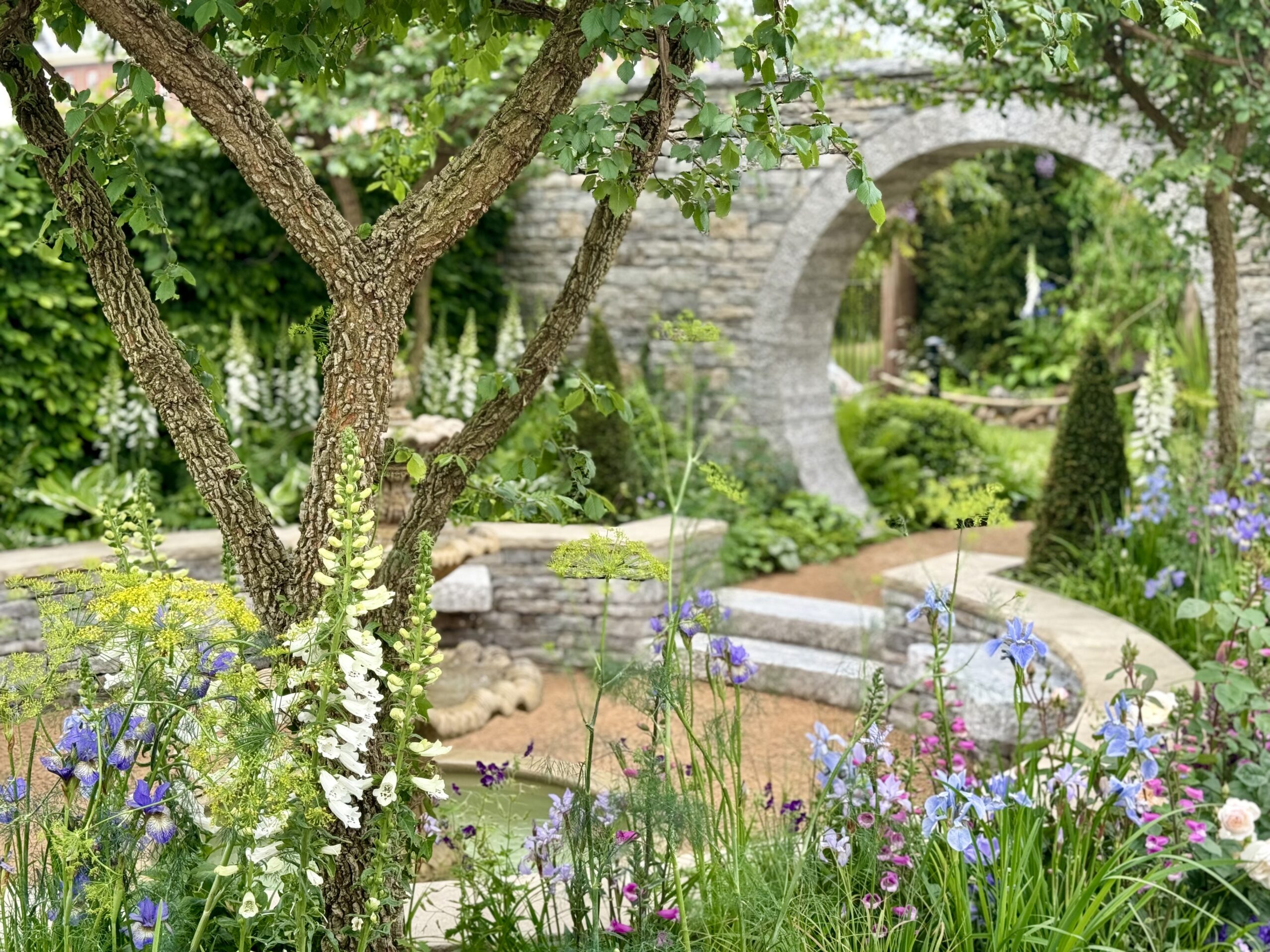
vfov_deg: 30.3
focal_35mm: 48
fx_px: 1761
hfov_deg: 39.7
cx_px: 635
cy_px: 476
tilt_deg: -7.9
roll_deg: -0.1
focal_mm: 6.76
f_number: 1.78
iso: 64
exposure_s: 1/672
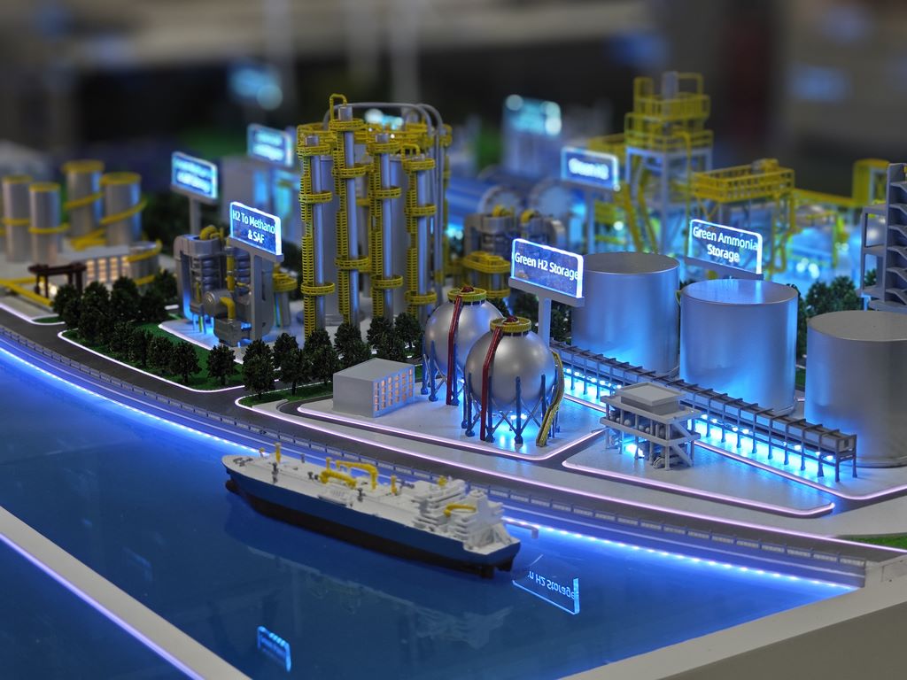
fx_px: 1965
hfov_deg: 26.0
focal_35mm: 75
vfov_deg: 19.6
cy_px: 340
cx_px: 454
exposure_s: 1/100
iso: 80
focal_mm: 9.87
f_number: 1.8
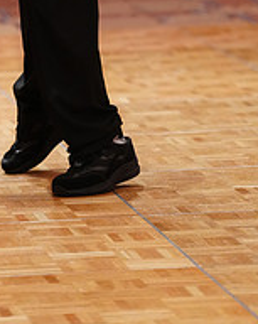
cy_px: -115
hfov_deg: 3.8
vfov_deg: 4.8
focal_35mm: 403
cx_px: 21
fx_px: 3856
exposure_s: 1/320
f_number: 2.8
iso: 3200
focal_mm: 142
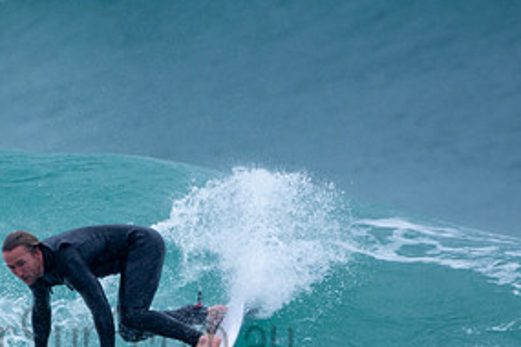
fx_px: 21215
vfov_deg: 0.9
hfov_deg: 1.4
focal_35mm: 1466
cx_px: 101
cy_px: 319
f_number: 5.6
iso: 280
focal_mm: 480
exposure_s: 1/500
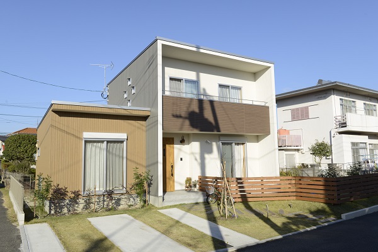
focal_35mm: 29
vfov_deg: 45.0
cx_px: 189
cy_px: 126
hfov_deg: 63.7
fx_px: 304
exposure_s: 1/200
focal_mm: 29
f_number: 9
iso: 100
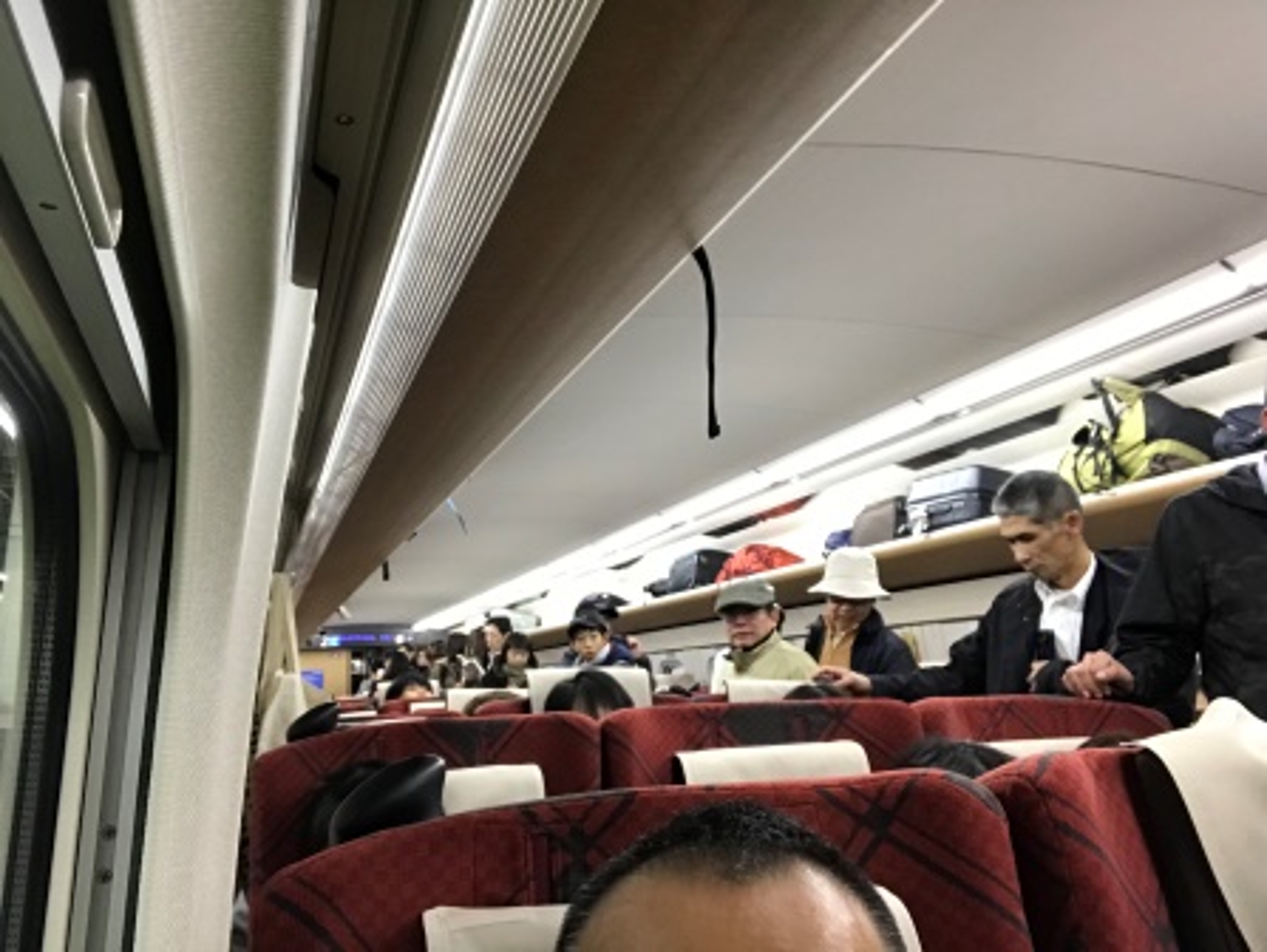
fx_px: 1172
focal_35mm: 32
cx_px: 634
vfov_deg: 44.2
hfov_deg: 56.8
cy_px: 476
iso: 160
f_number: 2.2
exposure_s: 1/33
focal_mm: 2.87
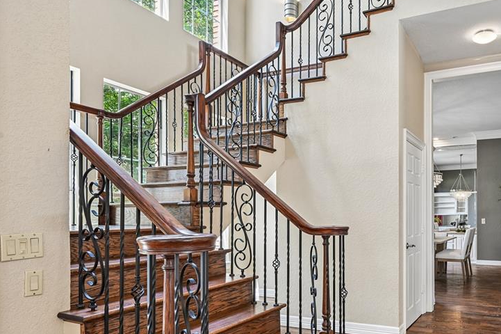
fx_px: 376
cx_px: 354
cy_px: 216
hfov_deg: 64.7
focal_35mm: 27
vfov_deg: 47.3
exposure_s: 1/8
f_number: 8
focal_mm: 19
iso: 400
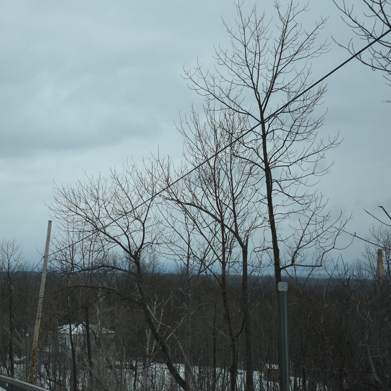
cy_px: 196
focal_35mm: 81
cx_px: 103
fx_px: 1035
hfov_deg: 21.2
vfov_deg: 21.4
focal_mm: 42
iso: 100
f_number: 4.5
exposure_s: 1/1000
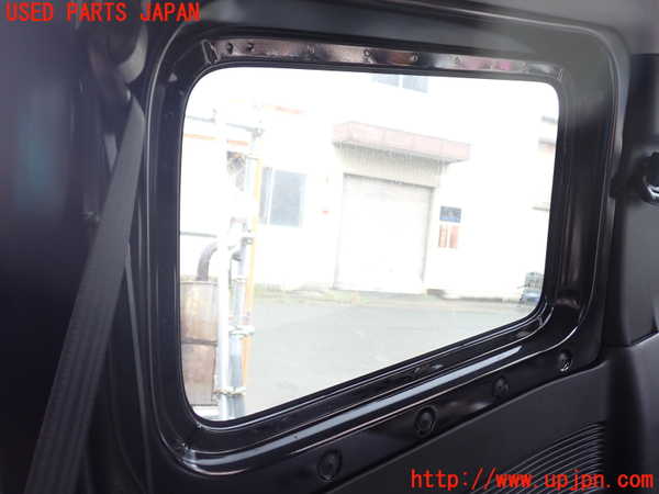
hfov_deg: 60.0
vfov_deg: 46.8
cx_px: 330
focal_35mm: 30
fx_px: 571
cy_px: 247
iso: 200
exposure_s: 1/50
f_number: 2.3
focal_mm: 5.4
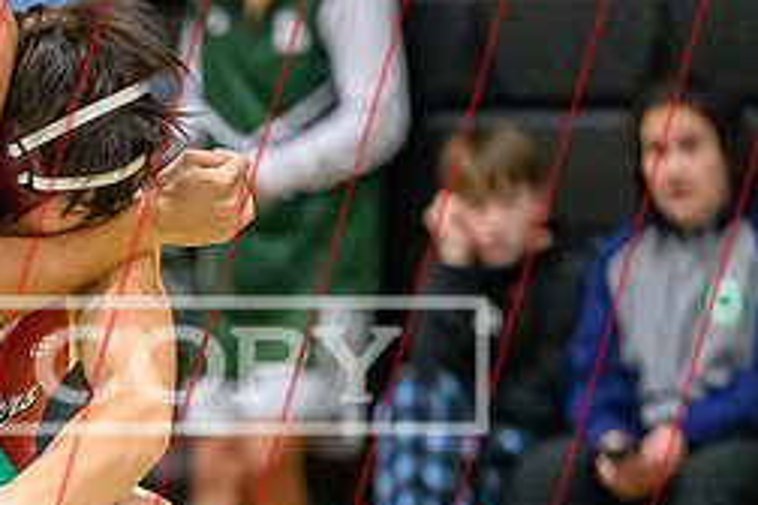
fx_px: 8990
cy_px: 453
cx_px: -176
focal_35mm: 427
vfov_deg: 3.2
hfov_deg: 4.8
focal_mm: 165
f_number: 2.8
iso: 10000
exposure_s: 1/800
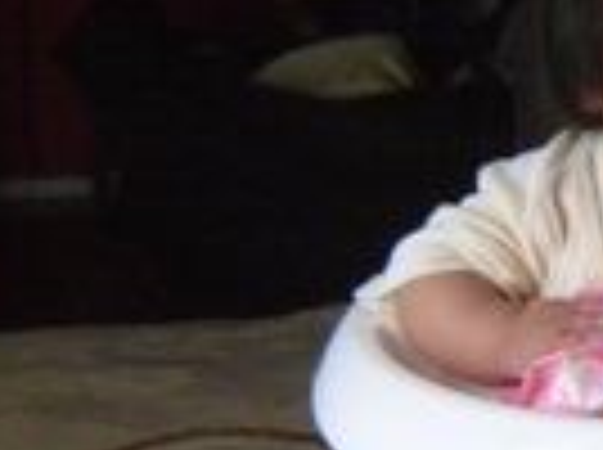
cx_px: 738
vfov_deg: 3.9
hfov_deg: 5.2
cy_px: 436
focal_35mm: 377
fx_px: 6555
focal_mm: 24.1
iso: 400
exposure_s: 1/40
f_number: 3.3
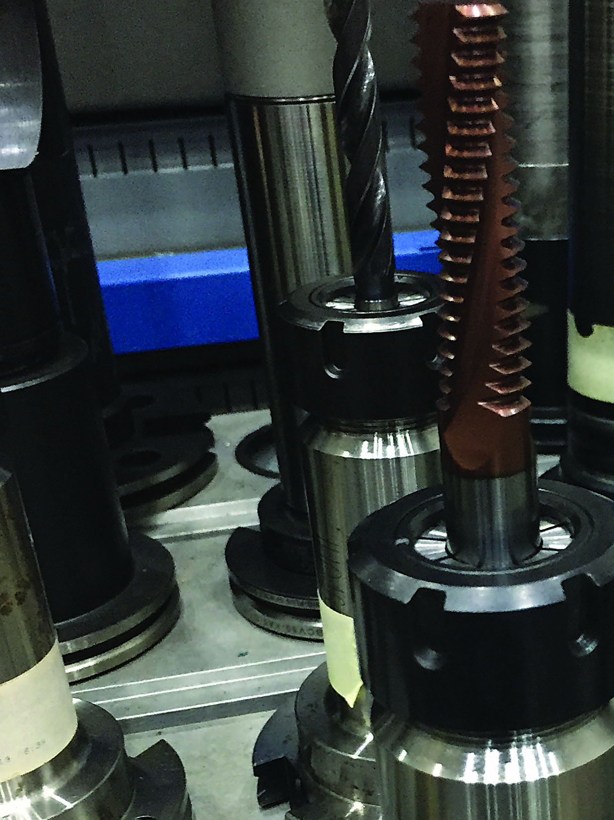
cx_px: 553
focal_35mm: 57
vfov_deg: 33.2
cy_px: 596
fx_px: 1349
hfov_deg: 24.9
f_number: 2.2
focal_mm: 4.15
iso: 250
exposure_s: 1/17
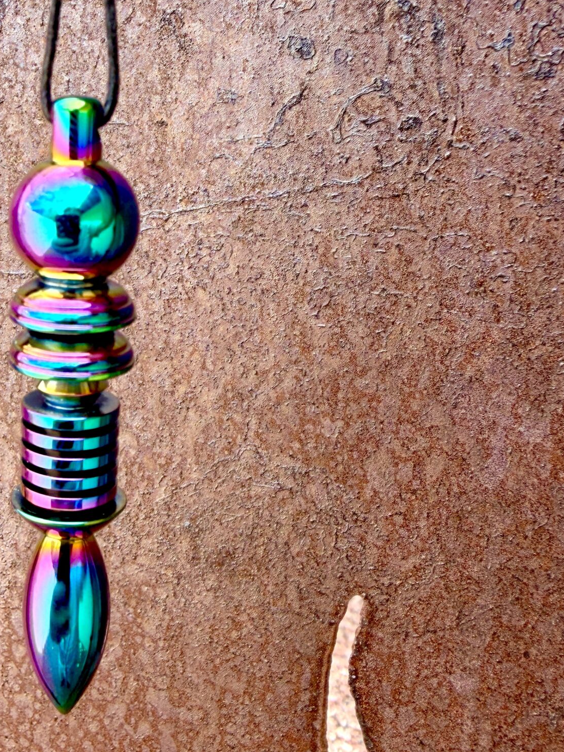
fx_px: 978
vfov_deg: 42.1
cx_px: 85
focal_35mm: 45
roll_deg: -1.4
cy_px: 395
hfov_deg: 31.1
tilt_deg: -13.8
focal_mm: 2.22
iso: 40
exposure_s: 1/149
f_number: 2.2
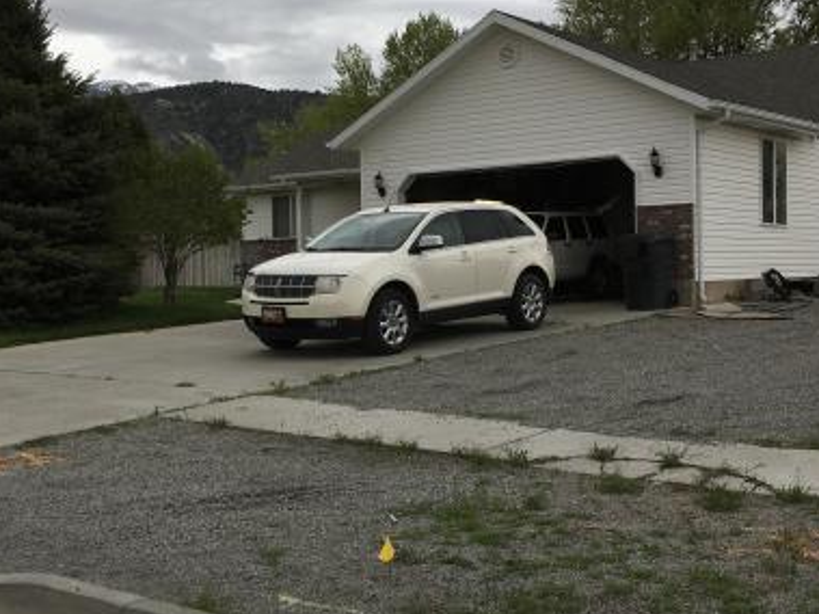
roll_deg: +1.4
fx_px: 1159
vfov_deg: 29.7
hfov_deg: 38.9
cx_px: 395
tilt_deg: -1.3
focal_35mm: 49
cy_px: 303
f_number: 2.2
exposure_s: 1/487
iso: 25
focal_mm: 4.15
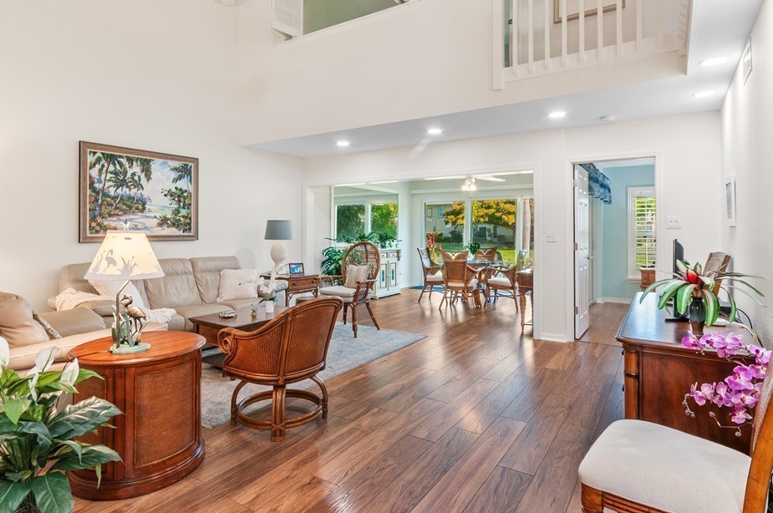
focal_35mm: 20
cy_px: 228
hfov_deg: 83.2
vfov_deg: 60.9
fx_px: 435
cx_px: 374
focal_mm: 11.5
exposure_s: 1/3
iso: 200
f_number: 8
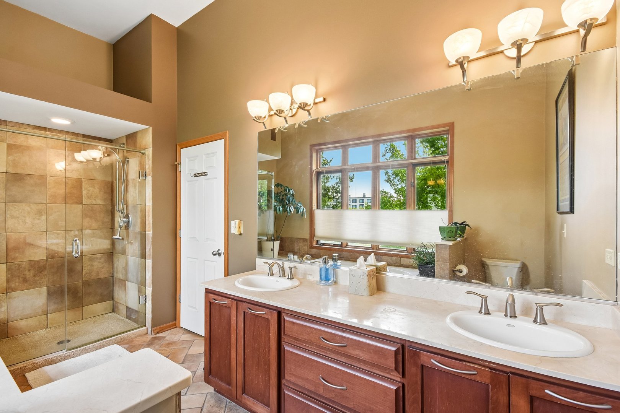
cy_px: 206
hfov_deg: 100.4
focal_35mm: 15
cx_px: 310
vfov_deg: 77.3
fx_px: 258
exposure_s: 1/40
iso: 500
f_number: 8
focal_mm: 10
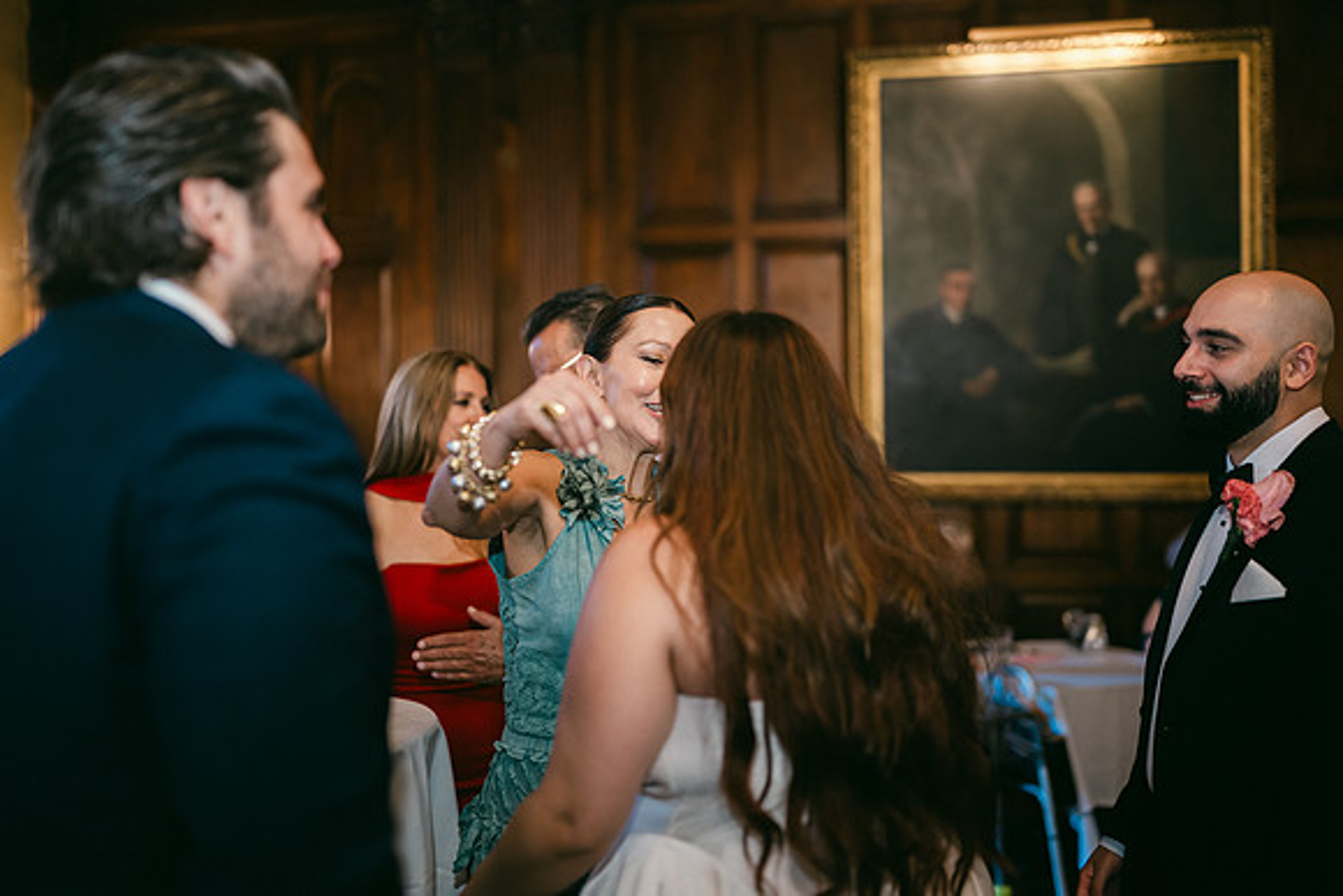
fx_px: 1372
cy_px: 425
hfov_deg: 52.1
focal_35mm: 37
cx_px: 637
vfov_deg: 36.2
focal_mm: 35
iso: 640
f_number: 1.2
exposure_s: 1/125
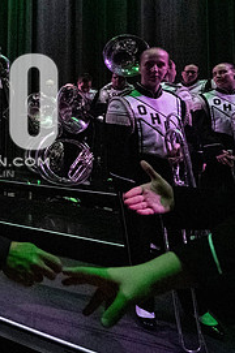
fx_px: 294
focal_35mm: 30
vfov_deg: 60.4
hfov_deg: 35.3
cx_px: -40
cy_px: 115
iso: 25600
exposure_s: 1/400
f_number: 4
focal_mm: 14
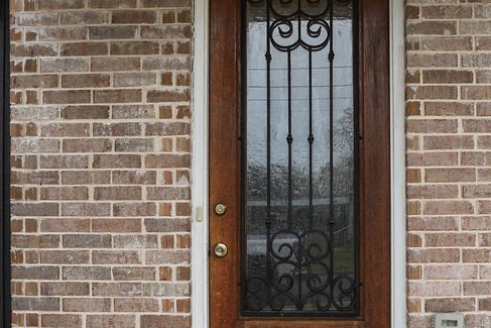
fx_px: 838
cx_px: 260
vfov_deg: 22.1
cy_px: 144
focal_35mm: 61
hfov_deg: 32.7
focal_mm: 29.2
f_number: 7.1
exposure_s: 1/125
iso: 640
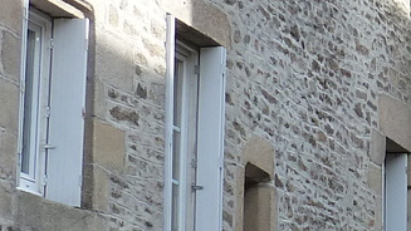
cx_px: 929
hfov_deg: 9.8
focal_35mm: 197
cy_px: 198
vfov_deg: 6.2
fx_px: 2147
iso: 125
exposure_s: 1/200
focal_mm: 6.1
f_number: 4
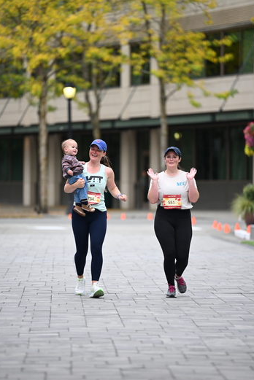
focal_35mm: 211
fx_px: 2230
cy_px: 188
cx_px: 126
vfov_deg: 9.7
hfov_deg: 6.5
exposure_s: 1/1600
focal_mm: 200
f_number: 2.8
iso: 640
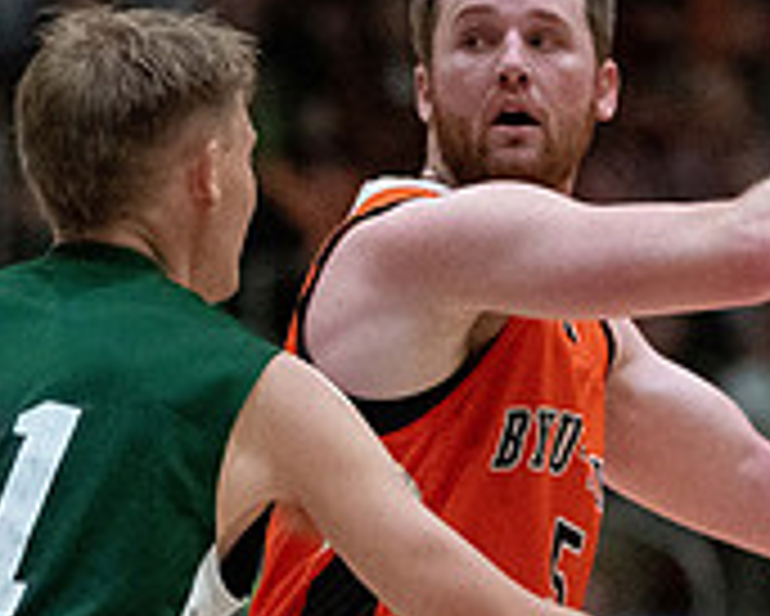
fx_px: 14046
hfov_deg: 3.1
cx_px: 428
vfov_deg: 2.5
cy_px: 530
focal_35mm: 616
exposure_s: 1/800
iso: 10000
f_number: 2.8
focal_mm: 145
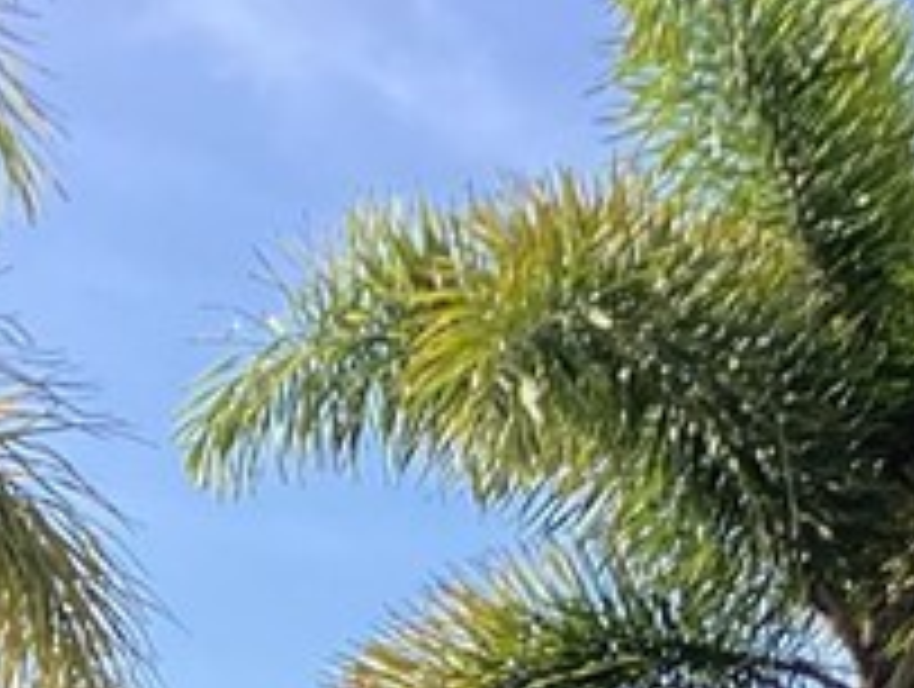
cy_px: 1246
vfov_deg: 9.1
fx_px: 4126
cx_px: -23
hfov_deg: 12.5
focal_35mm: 156
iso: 25
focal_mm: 3.3
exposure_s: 1/353
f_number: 2.4
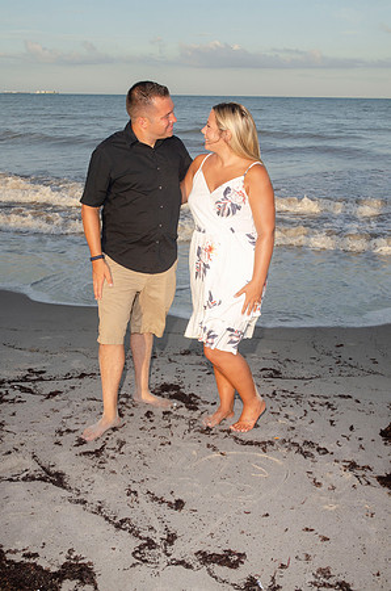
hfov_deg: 30.7
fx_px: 712
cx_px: 196
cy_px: 296
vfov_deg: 45.0
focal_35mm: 44
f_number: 7.1
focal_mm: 29
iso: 100
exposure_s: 1/250
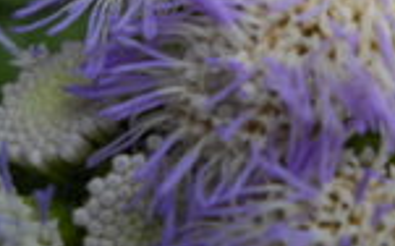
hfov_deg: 19.9
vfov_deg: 12.7
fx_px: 1086
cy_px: -17
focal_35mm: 101
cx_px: 411
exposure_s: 1/160
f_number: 3.1
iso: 80
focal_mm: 6.72
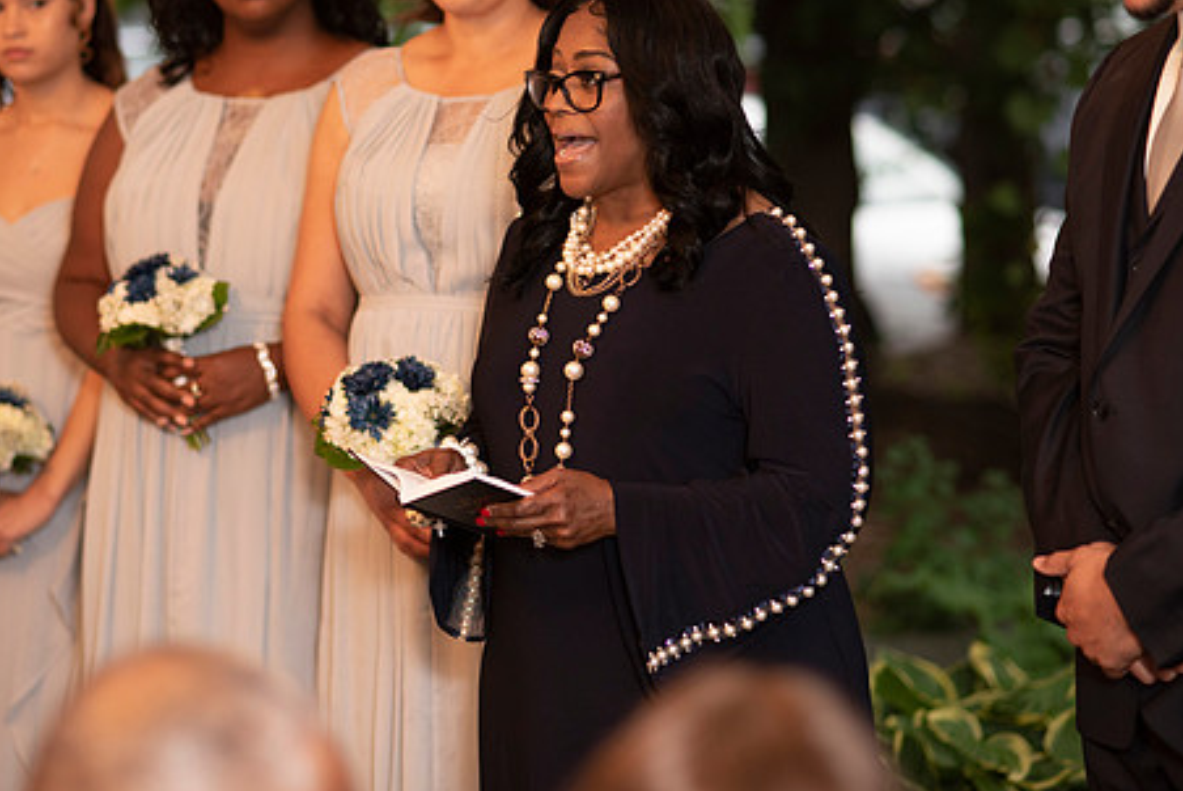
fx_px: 3584
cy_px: 316
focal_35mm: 109
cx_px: 521
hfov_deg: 18.7
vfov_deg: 12.6
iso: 500
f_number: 2.2
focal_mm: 85
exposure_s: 1/160
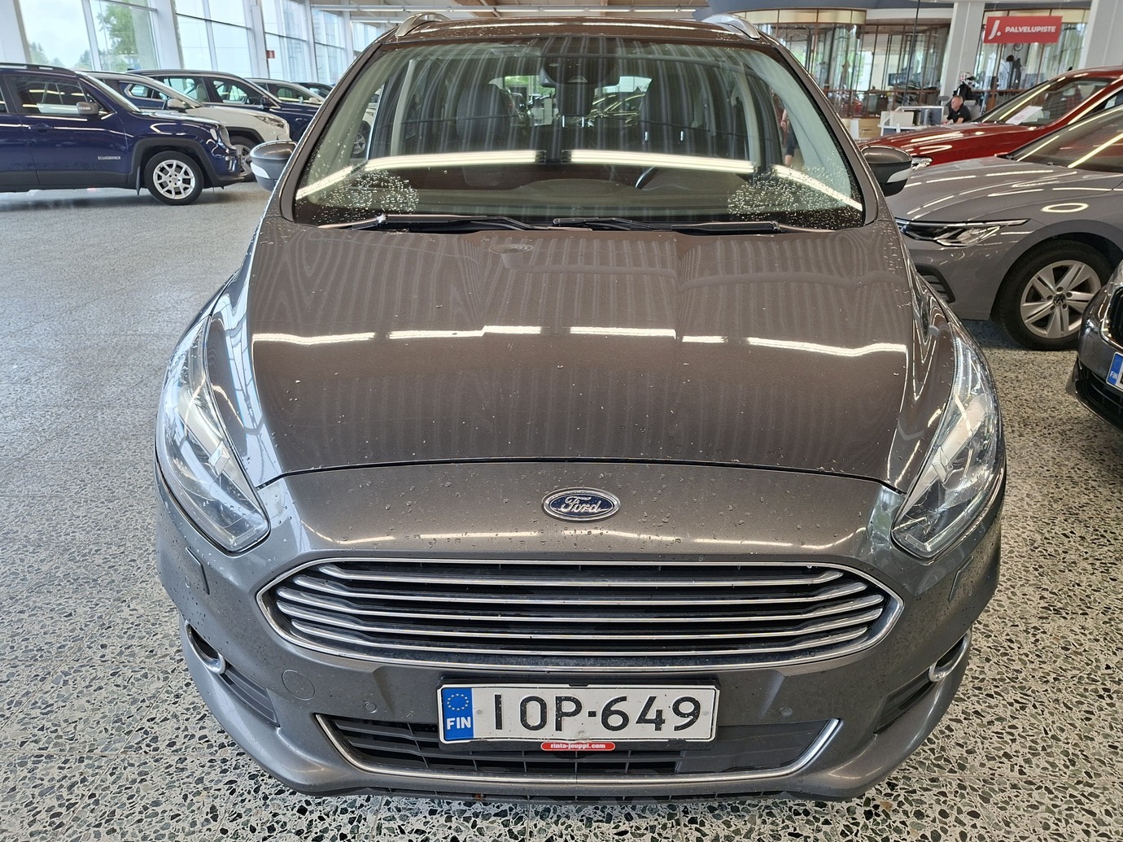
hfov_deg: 71.6
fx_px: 779
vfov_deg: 56.8
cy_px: 413
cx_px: 561
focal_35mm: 24
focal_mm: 5.54
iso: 64
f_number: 1.8
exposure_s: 1/100
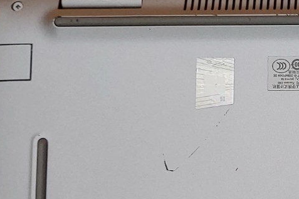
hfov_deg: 16.9
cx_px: 404
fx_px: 938
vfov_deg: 11.8
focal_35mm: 113
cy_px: 245
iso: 50
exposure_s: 1/96
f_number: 1.8
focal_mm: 4.36
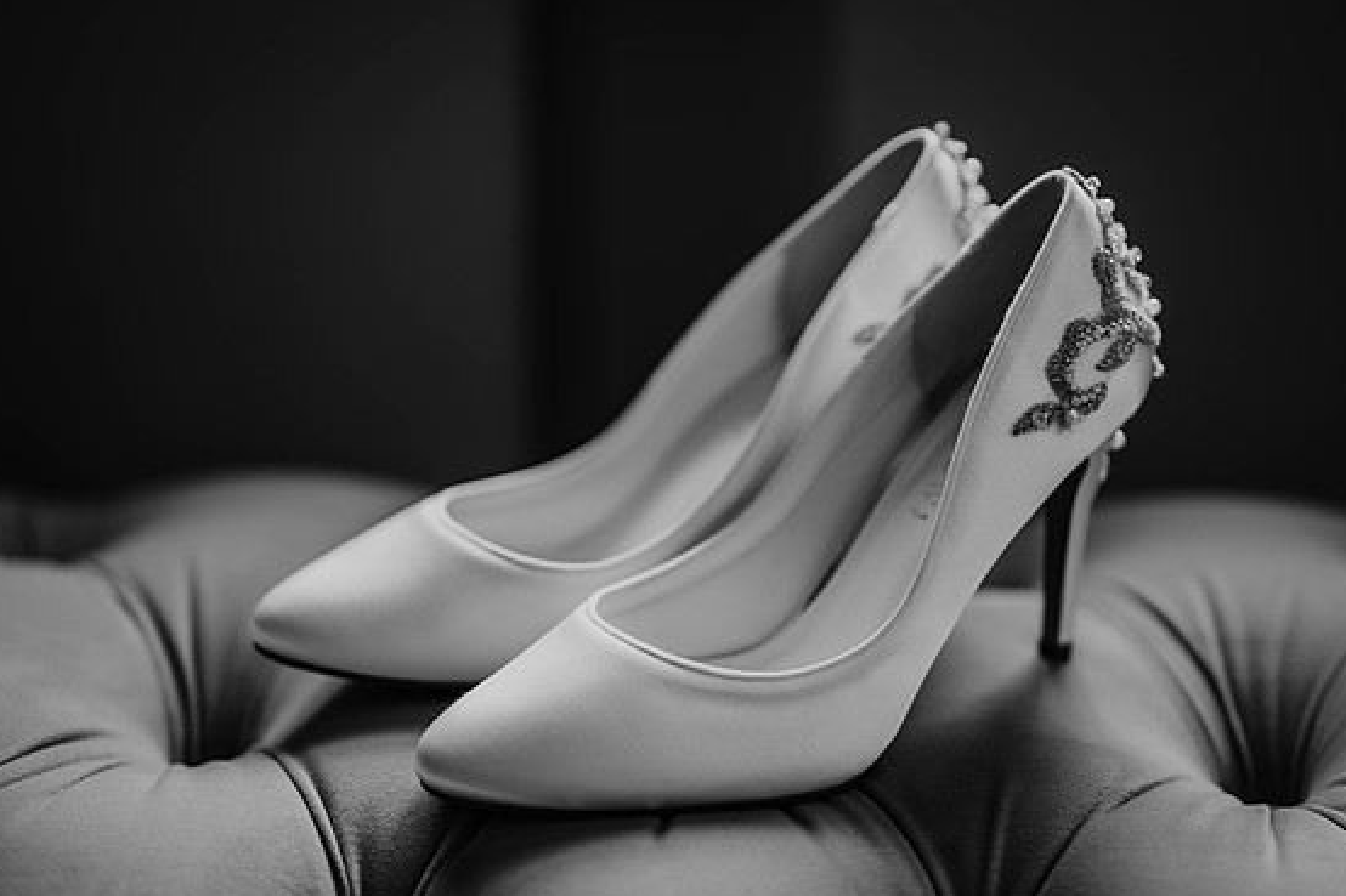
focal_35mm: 89
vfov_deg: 15.3
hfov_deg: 22.9
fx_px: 3326
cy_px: 464
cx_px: 688
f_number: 1.8
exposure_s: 1/125
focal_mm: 85
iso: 125
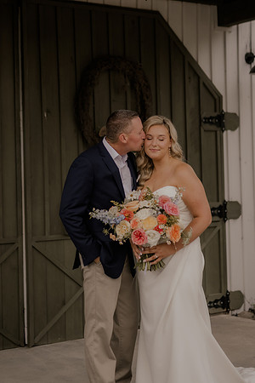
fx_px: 797
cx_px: 128
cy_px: 192
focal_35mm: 75
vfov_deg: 27.0
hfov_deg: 18.2
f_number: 1.8
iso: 1000
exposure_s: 1/4000
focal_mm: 50
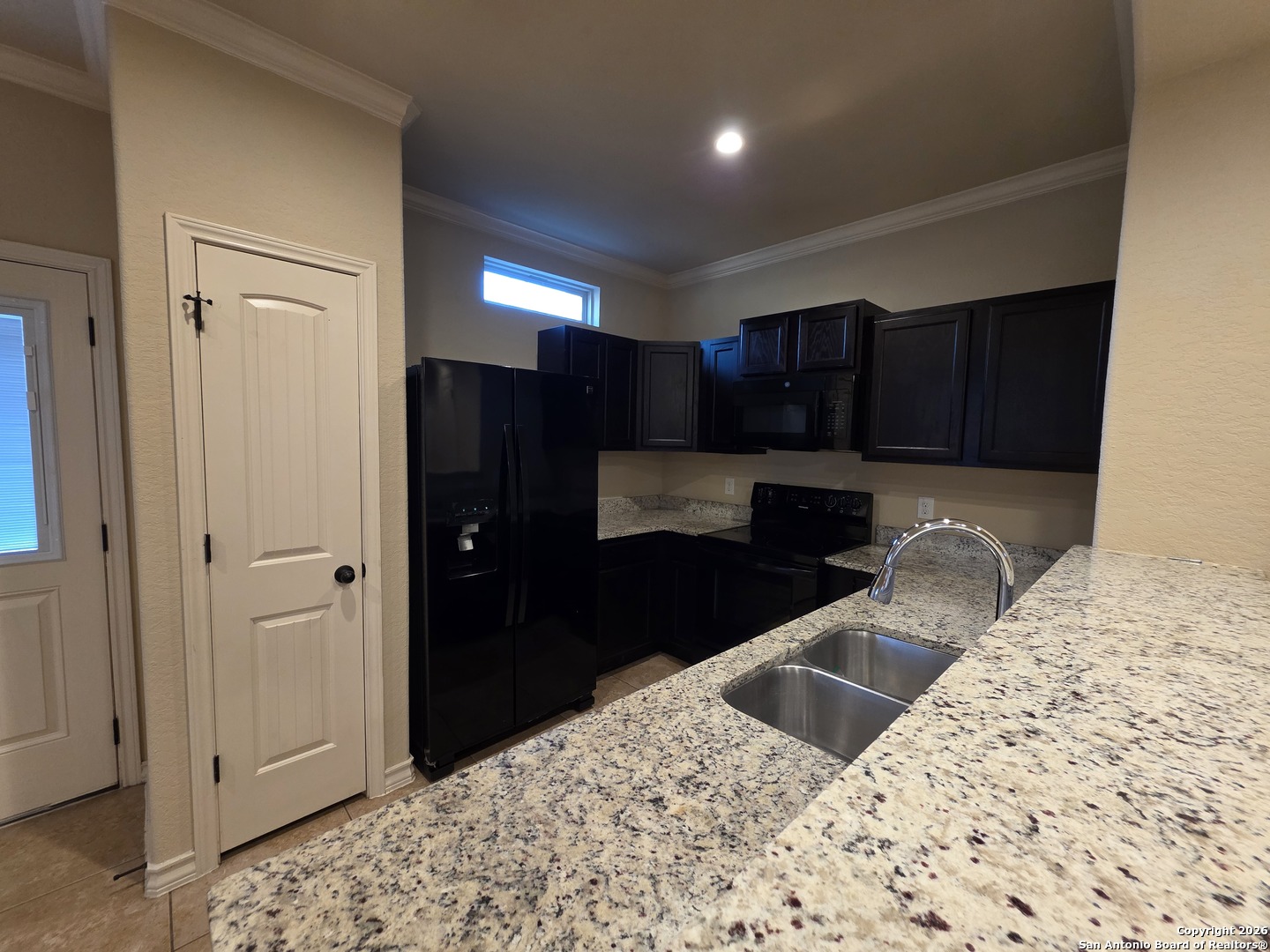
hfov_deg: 106.2
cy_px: 476
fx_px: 477
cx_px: 635
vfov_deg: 89.9
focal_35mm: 13
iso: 250
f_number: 1.9
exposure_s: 1/60
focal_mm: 2.2
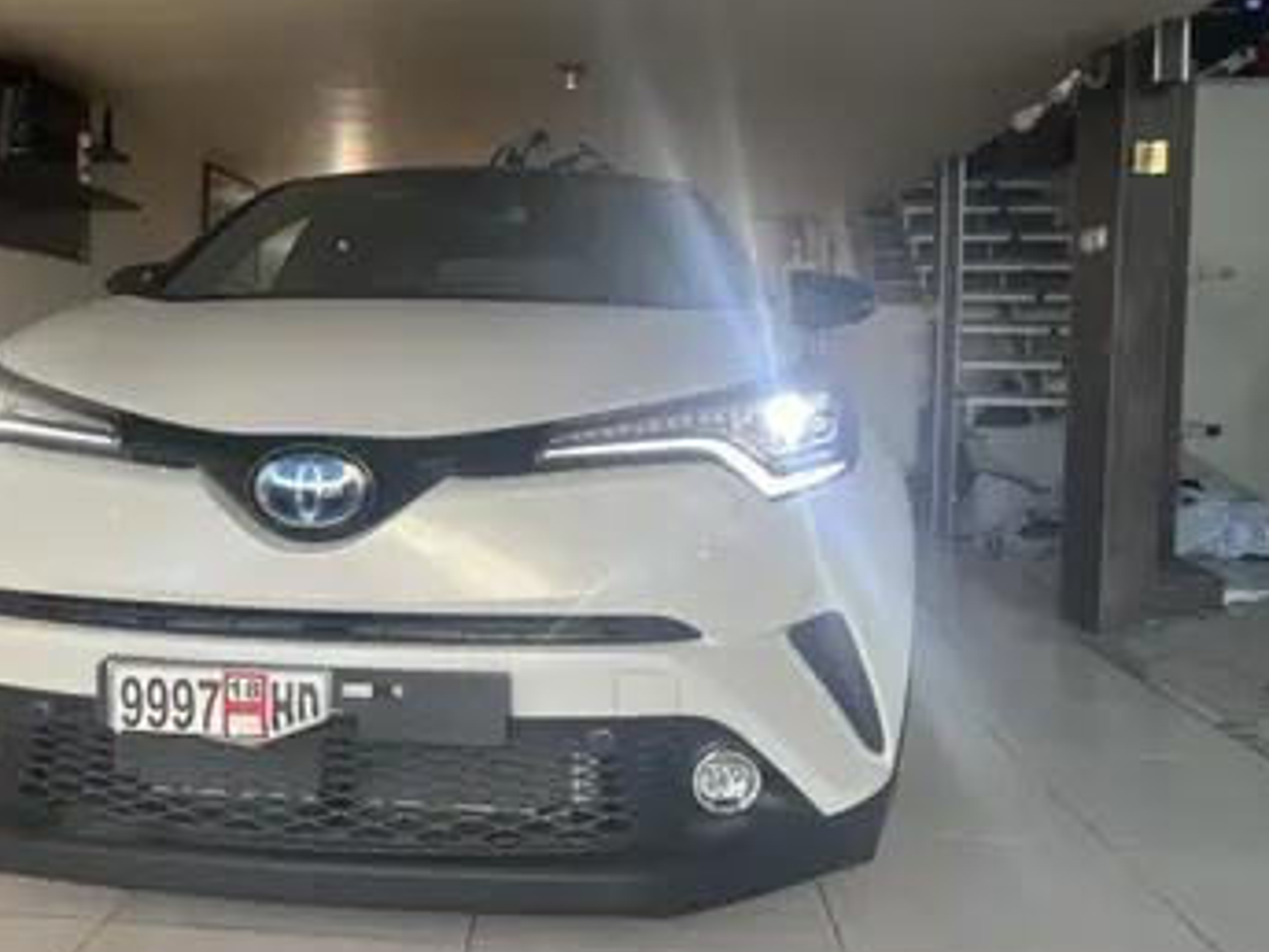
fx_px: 1246
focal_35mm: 34
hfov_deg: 53.3
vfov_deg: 41.8
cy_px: 446
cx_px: 465
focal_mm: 5.7
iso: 32
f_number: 1.5
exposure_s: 1/112
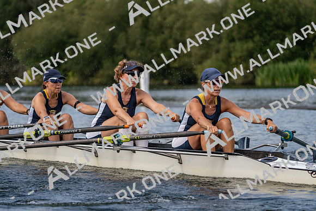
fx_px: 1756
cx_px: 158
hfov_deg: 10.3
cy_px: 106
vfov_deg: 6.9
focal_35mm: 200
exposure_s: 1/1600
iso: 320
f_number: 5.6
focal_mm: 200
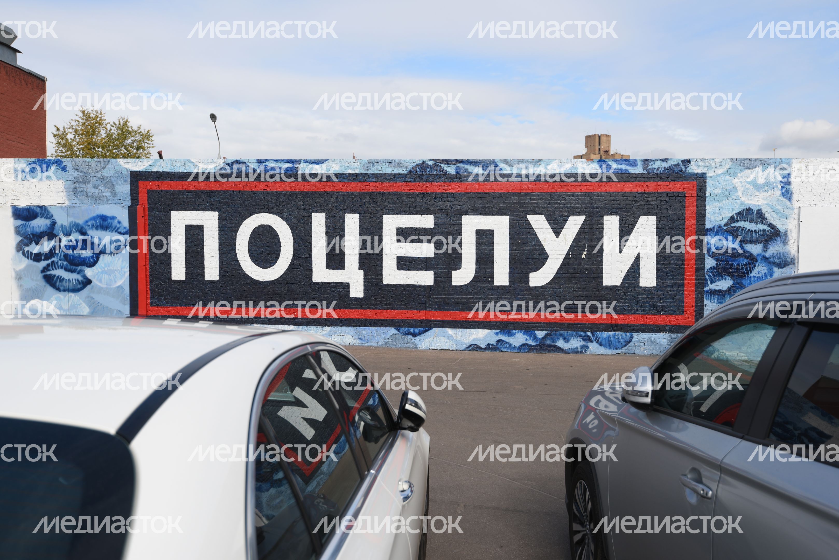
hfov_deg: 58.7
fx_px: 746
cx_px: 420
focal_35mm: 32
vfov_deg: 41.1
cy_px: 280
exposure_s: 1/500
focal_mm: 32
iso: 90
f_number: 5
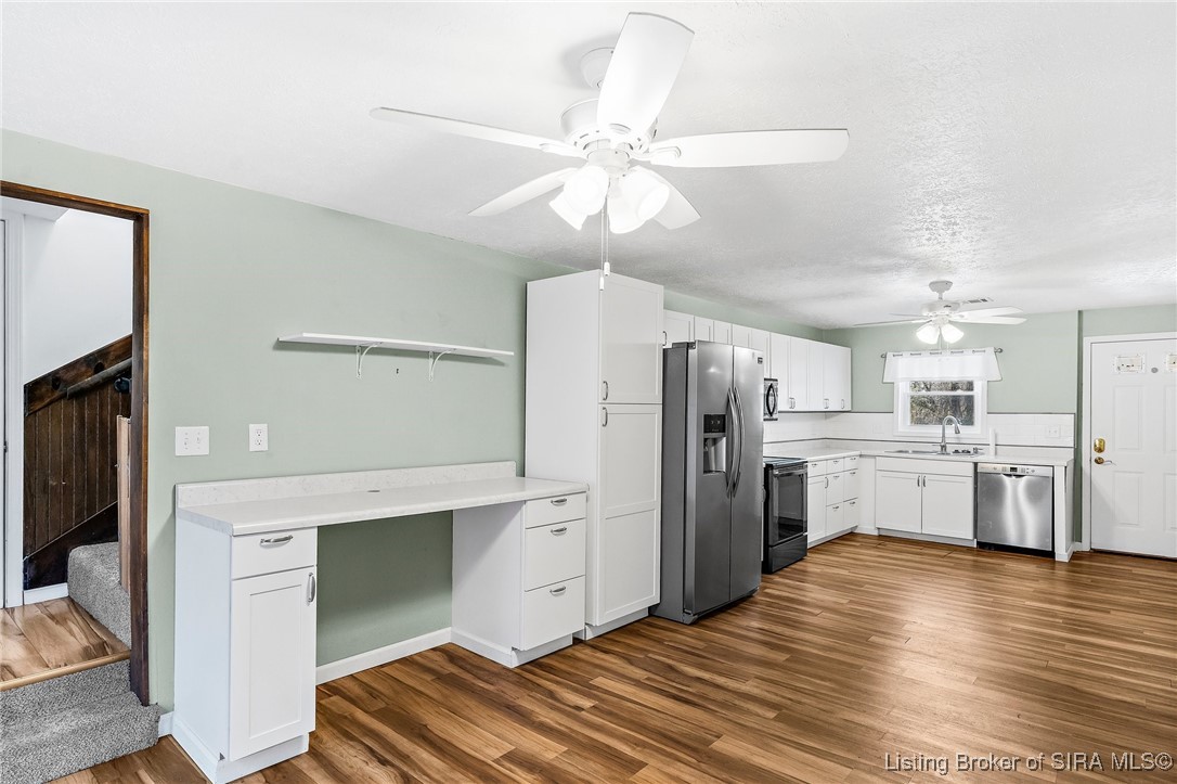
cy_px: 392
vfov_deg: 64.5
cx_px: 588
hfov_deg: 86.9
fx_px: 621
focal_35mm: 19
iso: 2000
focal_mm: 19
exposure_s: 1/8
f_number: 7.1
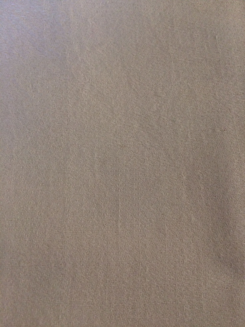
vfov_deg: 61.7
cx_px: 122
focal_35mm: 29
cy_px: 164
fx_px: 274
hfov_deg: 48.2
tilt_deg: -78.0
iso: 125
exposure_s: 1/33
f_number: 2.2
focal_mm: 4.15
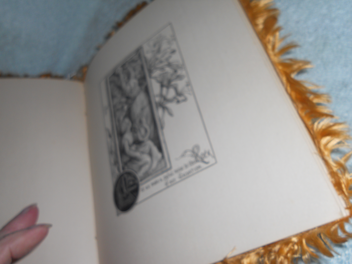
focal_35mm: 32
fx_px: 325
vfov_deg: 44.2
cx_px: 176
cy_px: 132
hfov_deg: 56.8
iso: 80
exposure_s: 1/25
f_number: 8.8
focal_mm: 5.8
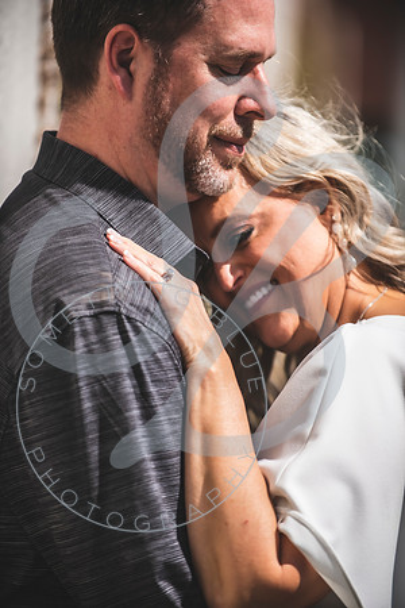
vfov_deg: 10.3
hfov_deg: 6.9
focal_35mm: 200
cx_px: 202
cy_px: 304
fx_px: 3375
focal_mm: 200
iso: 100
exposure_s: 1/3200
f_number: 2.8
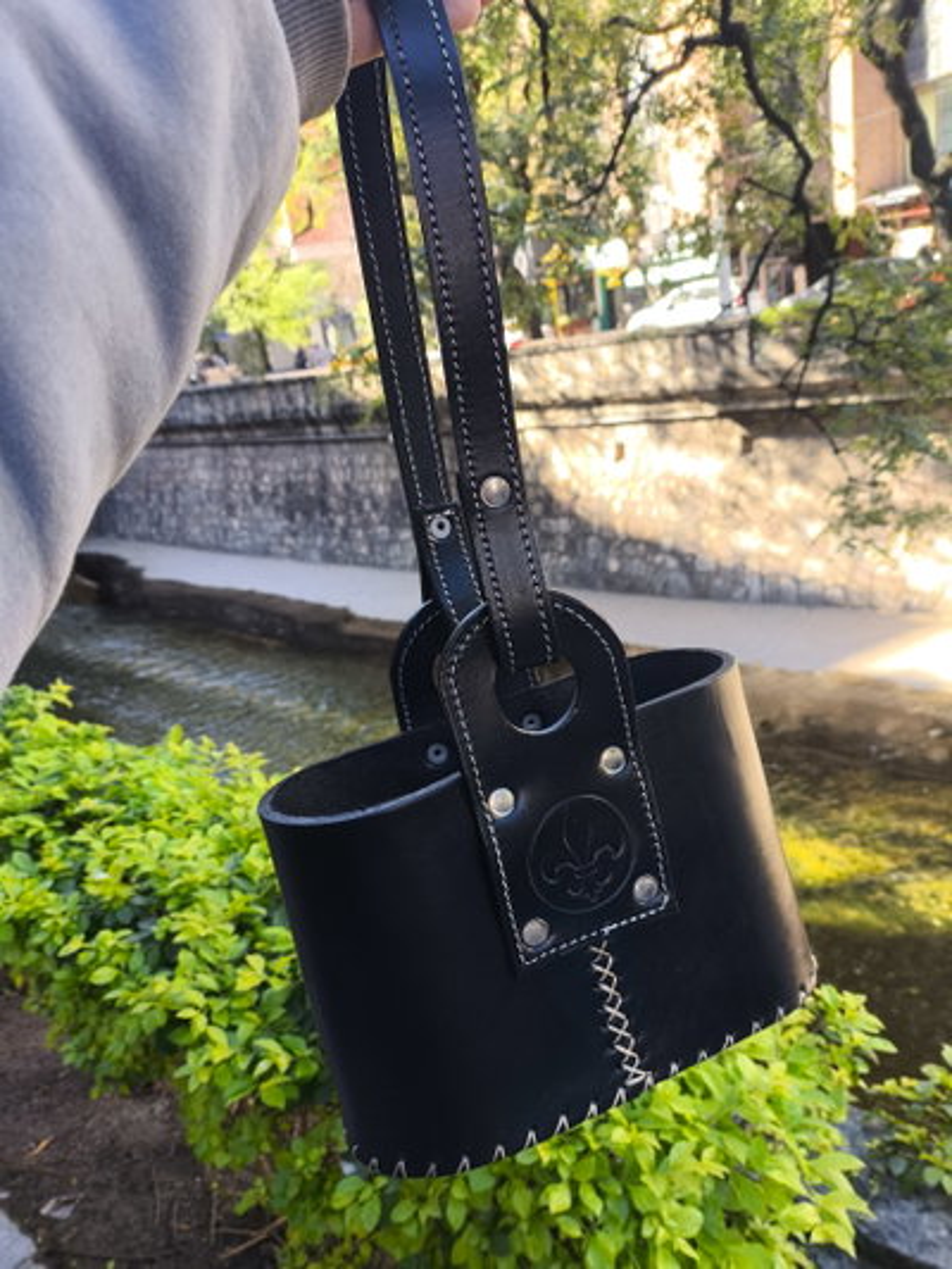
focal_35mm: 25
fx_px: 916
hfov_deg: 54.9
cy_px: 634
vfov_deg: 69.4
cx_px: 476
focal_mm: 4.71
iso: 64
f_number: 1.7
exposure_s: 1/100
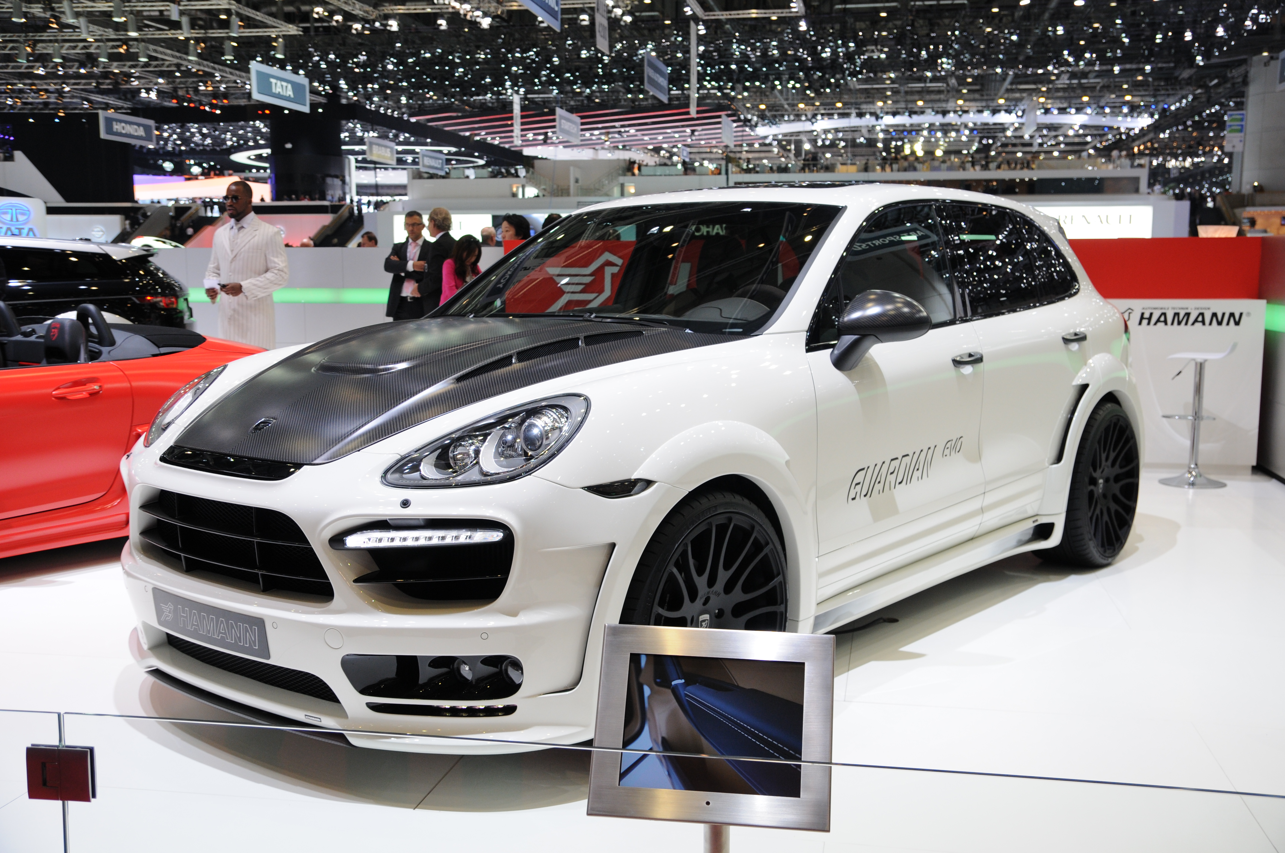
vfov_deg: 36.8
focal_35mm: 36
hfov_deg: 53.2
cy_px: 426
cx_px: 642
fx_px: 1283
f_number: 5.6
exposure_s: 1/125
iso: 400
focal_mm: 24
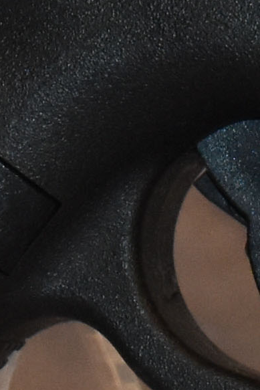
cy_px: 88
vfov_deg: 2.4
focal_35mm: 849
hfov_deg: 1.6
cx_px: 217
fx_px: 9193
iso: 1250
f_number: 5.6
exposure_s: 1/160
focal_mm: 55
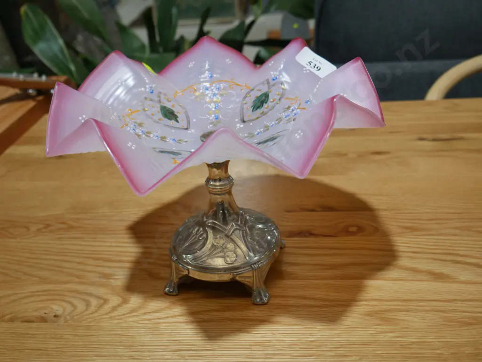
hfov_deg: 49.0
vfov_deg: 37.8
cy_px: 181
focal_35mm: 38
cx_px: 241
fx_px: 529
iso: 200
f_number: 4.1
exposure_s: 1/60
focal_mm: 19
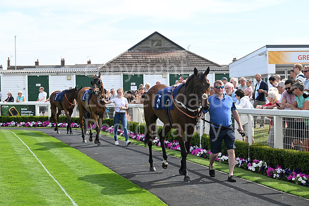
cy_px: 103
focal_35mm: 75
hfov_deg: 27.0
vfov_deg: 18.2
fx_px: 644
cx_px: 154
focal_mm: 75
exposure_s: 1/1000
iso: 400
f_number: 5.6
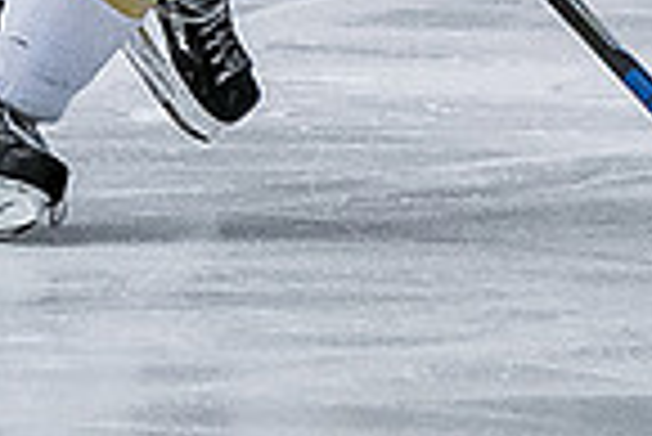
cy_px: 149
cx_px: 462
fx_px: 25254
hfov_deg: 1.5
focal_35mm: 1393
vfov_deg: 1.0
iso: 2500
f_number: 3.5
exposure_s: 1/800
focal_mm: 90
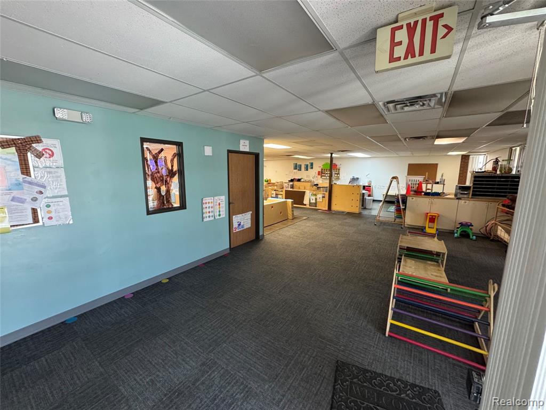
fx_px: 221
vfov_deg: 85.7
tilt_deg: -10.7
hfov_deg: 102.1
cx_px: 273
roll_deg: -0.6
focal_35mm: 14
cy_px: 205
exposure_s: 1/67
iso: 320
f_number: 2.2
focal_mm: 2.22
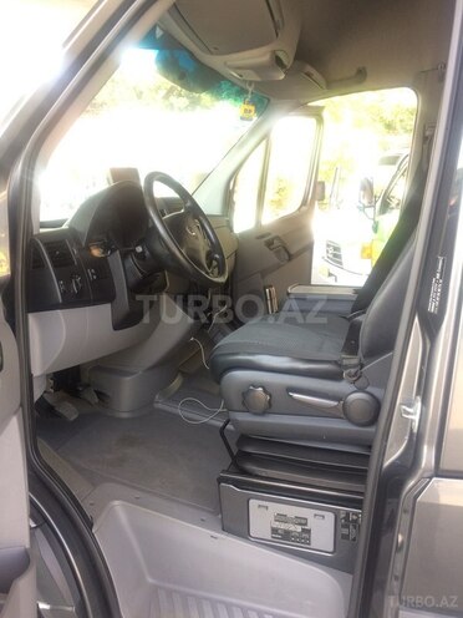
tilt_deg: -12.8
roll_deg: -3.8
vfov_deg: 61.7
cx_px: 232
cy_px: 309
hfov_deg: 48.2
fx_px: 517
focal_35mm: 29
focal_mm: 4.15
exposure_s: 1/33
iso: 32
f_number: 2.2
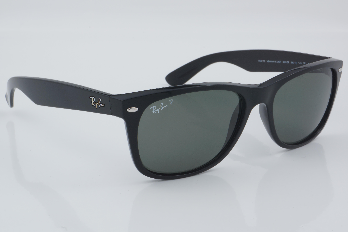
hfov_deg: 27.0
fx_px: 725
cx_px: 174
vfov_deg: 18.2
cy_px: 116
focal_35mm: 75
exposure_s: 1/4
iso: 100
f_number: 32
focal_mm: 50
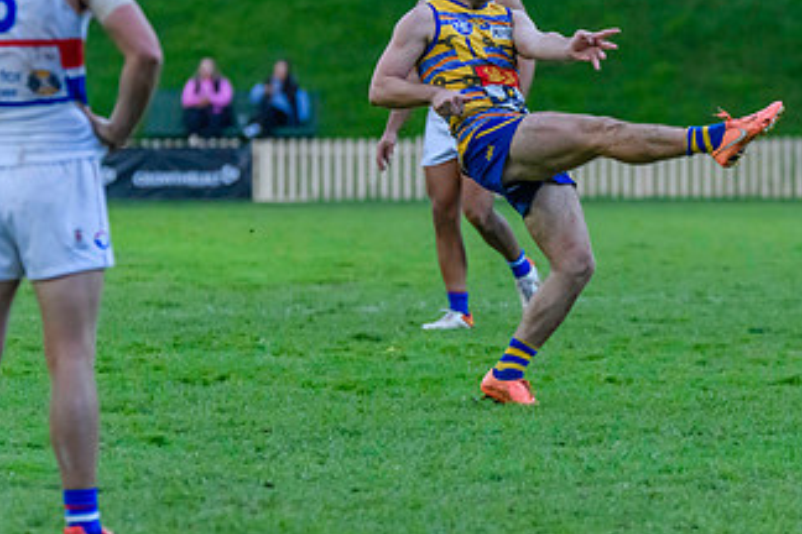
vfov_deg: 2.6
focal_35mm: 537
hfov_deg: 3.8
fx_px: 11962
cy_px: 187
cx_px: 470
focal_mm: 300
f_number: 5.6
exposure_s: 1/1250
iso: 10000
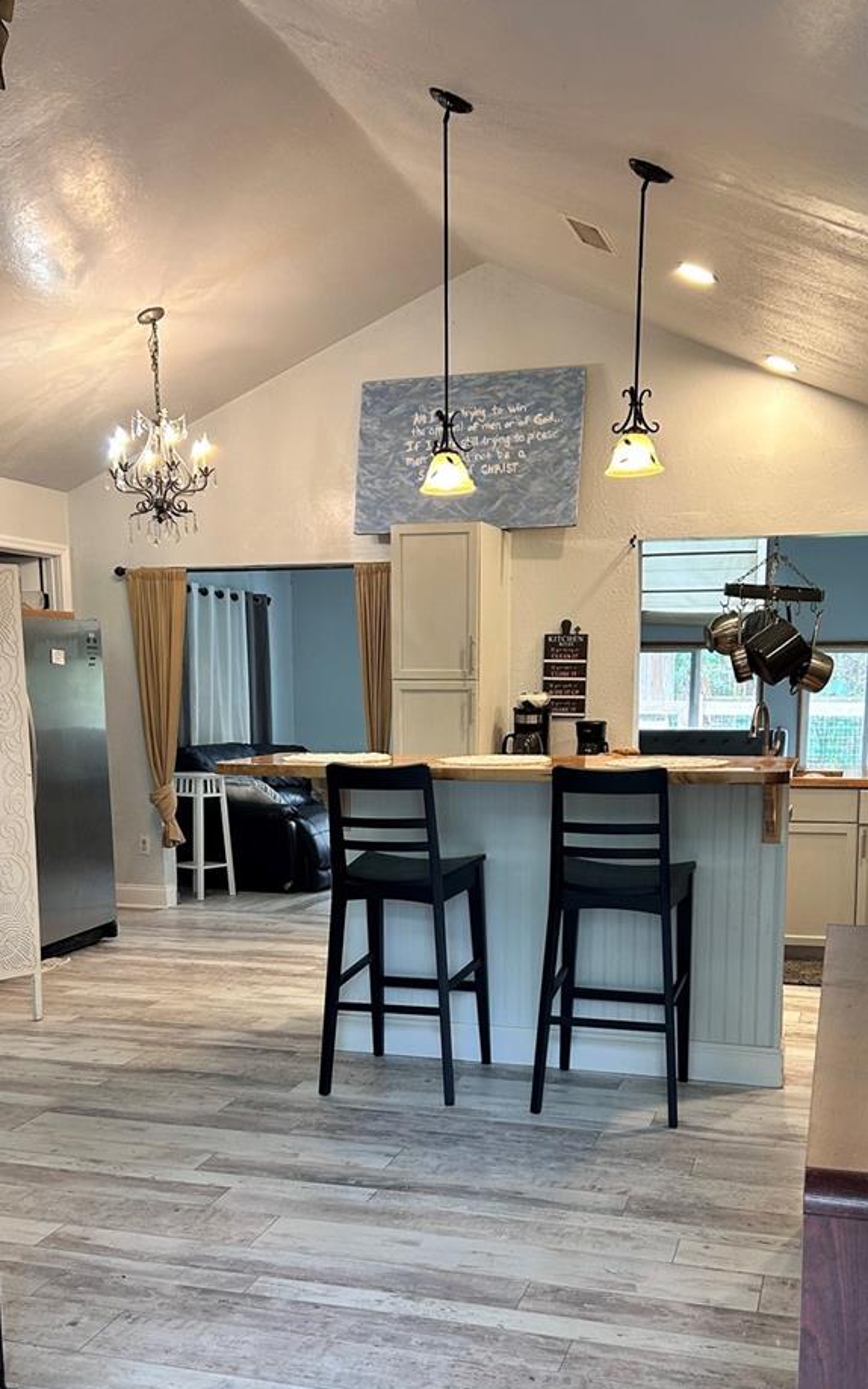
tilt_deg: -8.2
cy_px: 887
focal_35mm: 36
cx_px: 439
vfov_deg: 53.3
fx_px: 1363
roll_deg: -0.1
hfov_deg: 35.3
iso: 80
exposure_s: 1/60
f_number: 1.5
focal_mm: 5.7
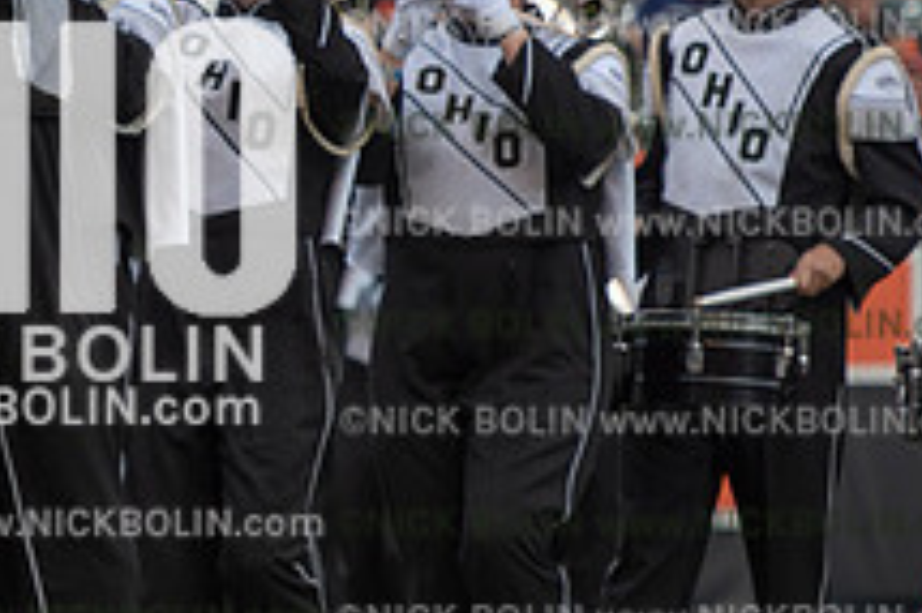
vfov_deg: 2.4
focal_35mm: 567
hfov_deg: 3.6
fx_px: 14510
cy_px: 225
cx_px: -9
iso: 400
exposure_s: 1/1250
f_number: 5.6
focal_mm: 210
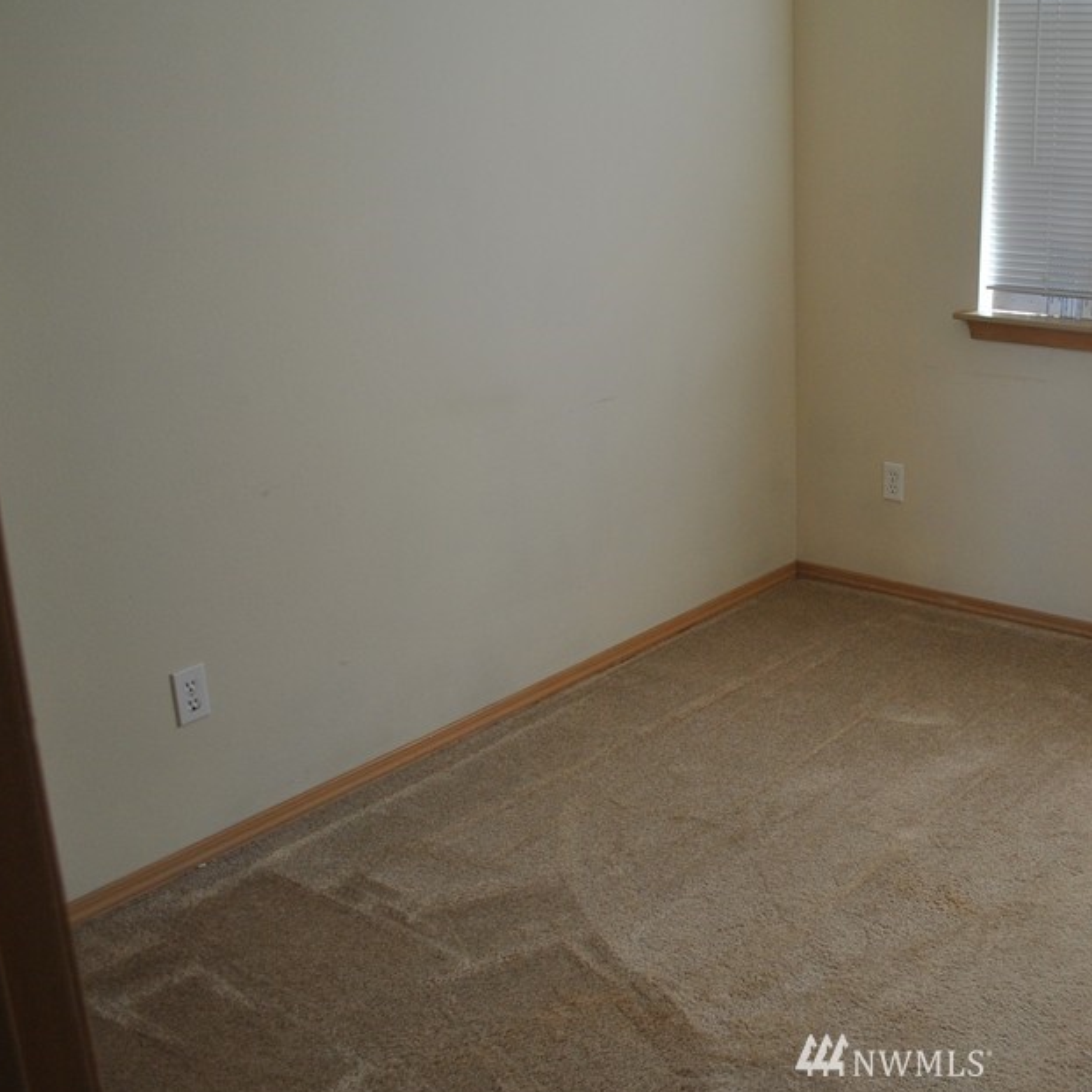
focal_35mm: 40
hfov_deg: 39.9
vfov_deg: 41.8
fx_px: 1428
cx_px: 894
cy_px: 486
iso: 200
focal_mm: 18
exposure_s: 1/50
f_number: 3.5
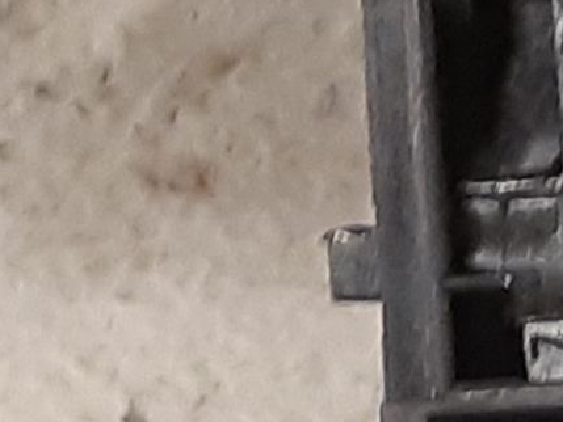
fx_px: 2017
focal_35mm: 124
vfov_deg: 12.0
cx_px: 354
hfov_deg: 15.9
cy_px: 214
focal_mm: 3.93
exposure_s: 1/25
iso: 200
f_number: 1.7
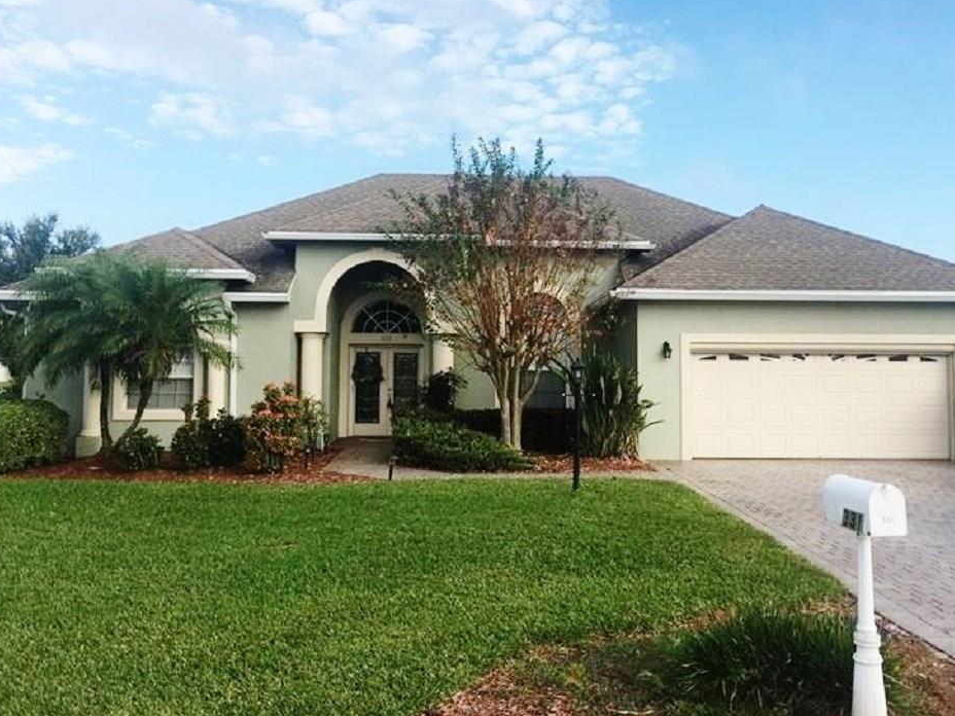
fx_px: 883
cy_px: 338
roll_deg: -0.1
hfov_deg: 56.8
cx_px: 515
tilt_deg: +3.0
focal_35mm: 32
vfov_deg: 44.1
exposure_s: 1/754
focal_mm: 4.15
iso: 25
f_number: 2.2
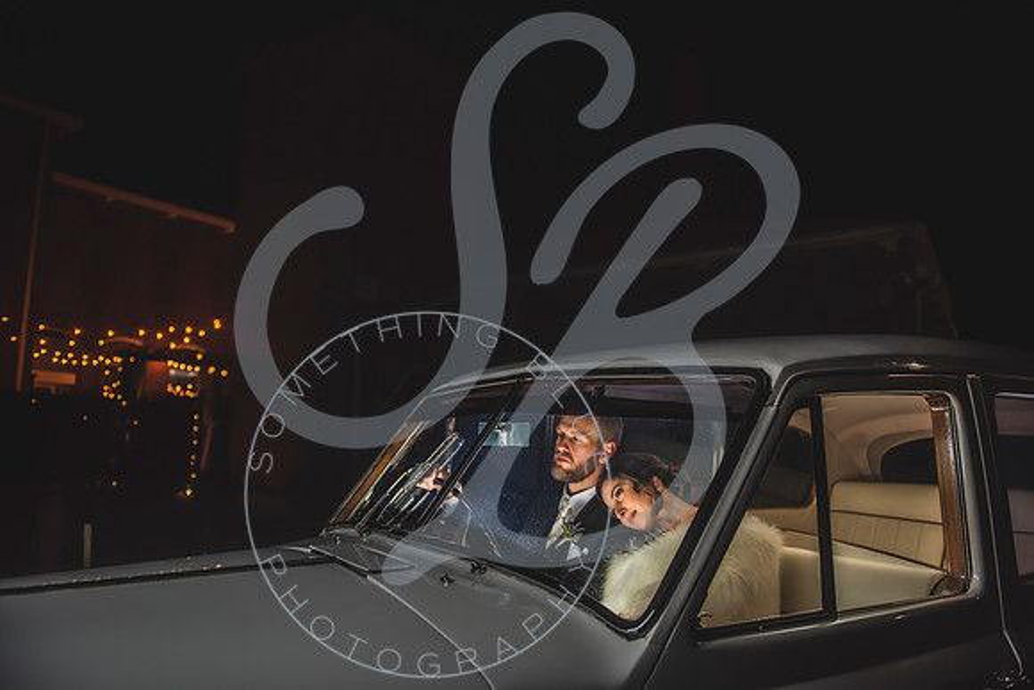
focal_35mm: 26
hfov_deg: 69.6
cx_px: 556
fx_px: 742
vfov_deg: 49.8
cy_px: 319
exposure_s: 1/125
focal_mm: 24
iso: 200
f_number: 2.8
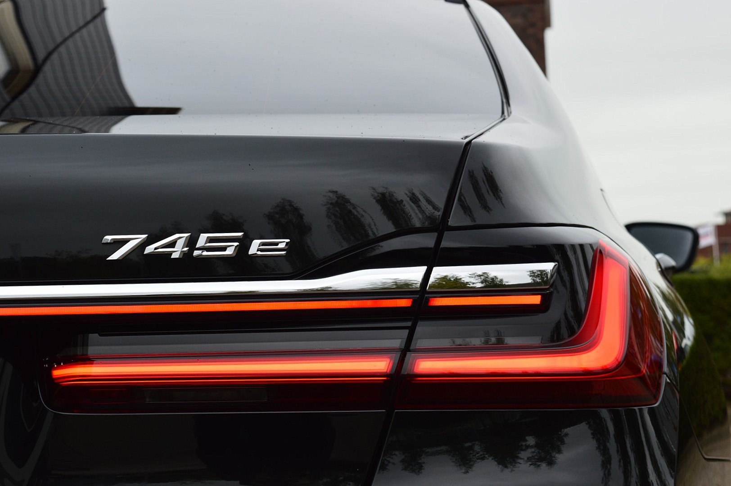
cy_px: 243
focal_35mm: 82
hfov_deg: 24.6
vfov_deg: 16.5
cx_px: 366
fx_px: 1674
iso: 400
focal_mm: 55
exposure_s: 1/125
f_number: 9
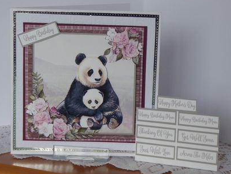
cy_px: 80
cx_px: 112
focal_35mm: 101
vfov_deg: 14.7
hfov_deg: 19.4
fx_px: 674
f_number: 4.8
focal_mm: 15
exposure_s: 1/50
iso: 400
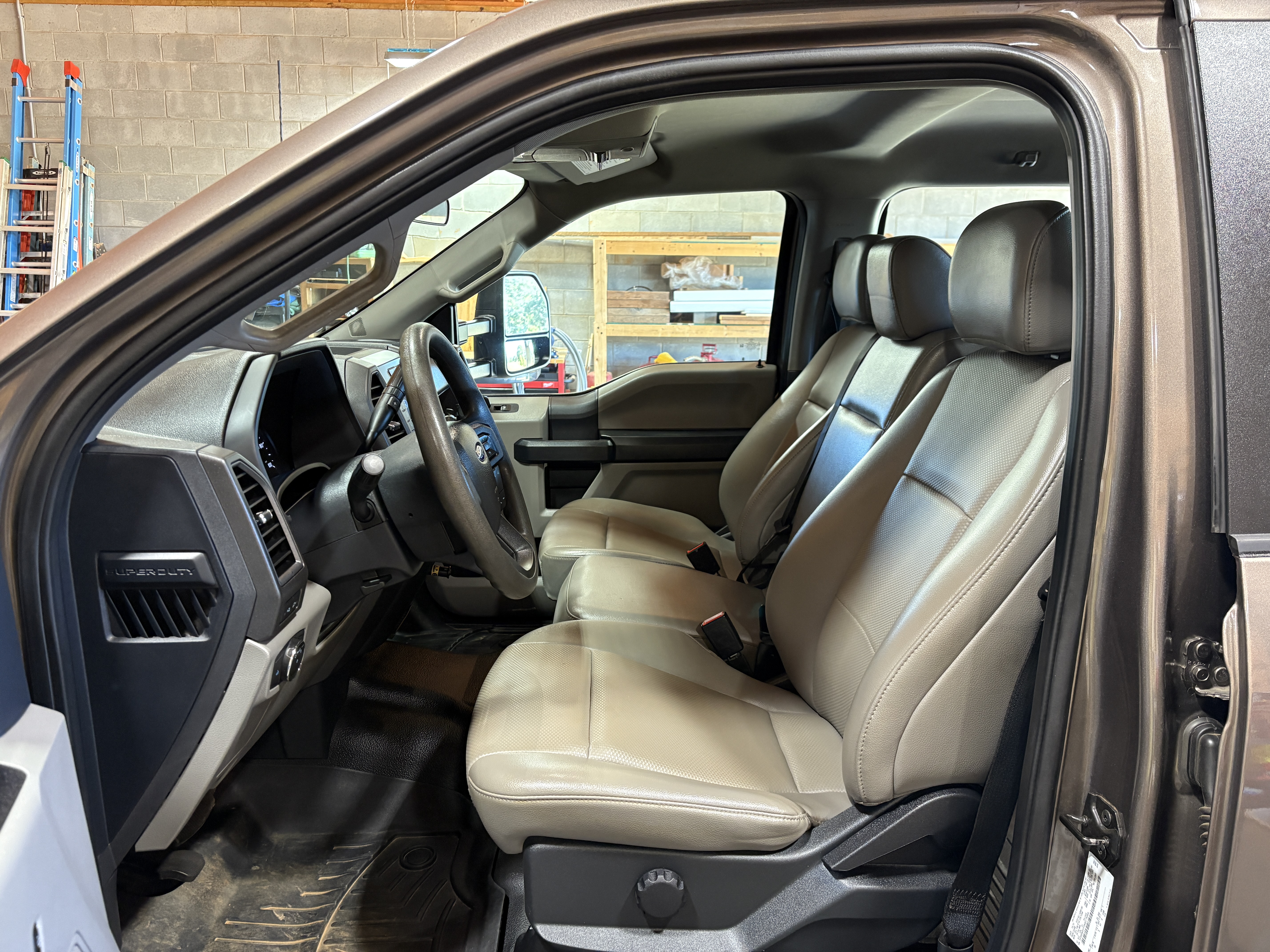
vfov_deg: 53.1
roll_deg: -0.4
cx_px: 635
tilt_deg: -11.8
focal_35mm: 26
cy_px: 476
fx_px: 954
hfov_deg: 67.3
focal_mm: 5.96
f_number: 1.6
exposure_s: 1/60
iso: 250
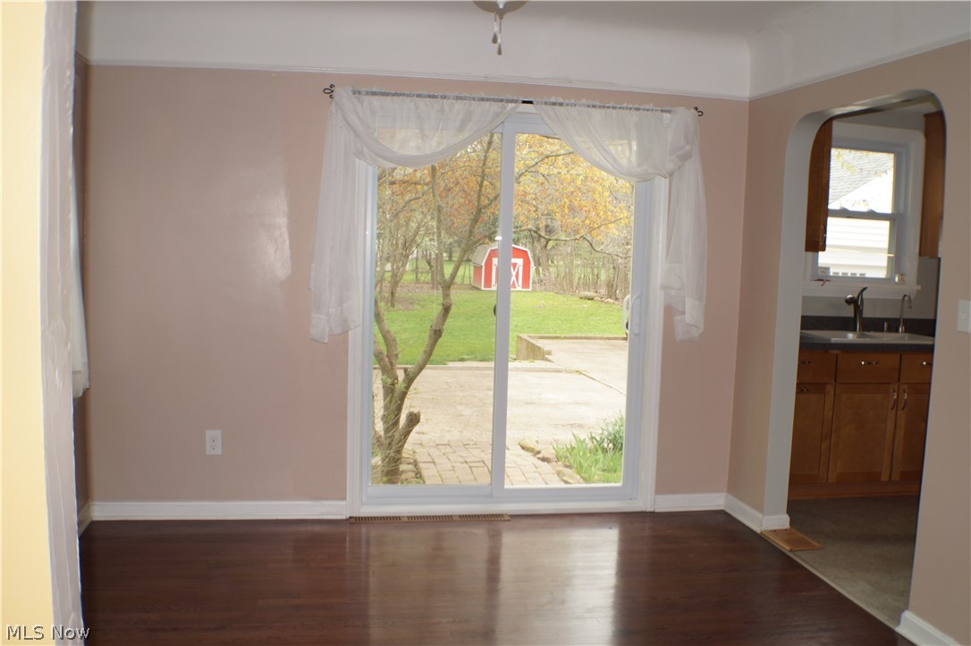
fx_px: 1132
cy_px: 323
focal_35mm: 42
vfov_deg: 31.8
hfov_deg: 46.4
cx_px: 486
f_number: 4.5
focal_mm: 28
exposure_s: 1/60
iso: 125
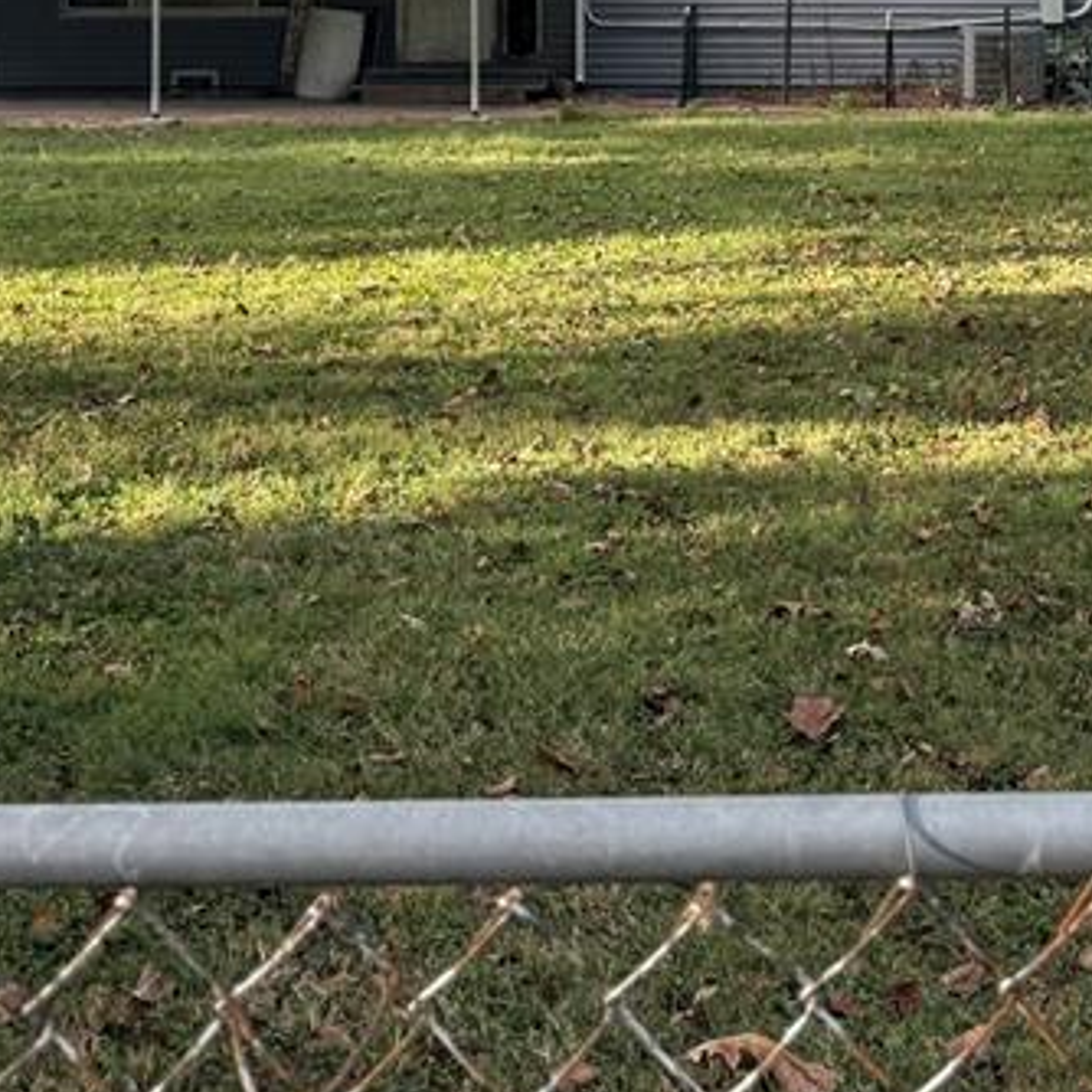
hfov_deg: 26.0
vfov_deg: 24.6
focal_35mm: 65
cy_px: -124
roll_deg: -0.4
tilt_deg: +1.5
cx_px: 870
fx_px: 2320
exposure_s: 1/931
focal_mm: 6.76
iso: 100
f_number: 1.78
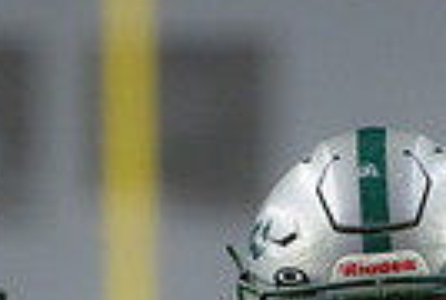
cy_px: 602
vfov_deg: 0.9
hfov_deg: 1.3
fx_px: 19332
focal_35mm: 1557
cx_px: 330
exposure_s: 1/800
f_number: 5.6
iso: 8000
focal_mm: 361
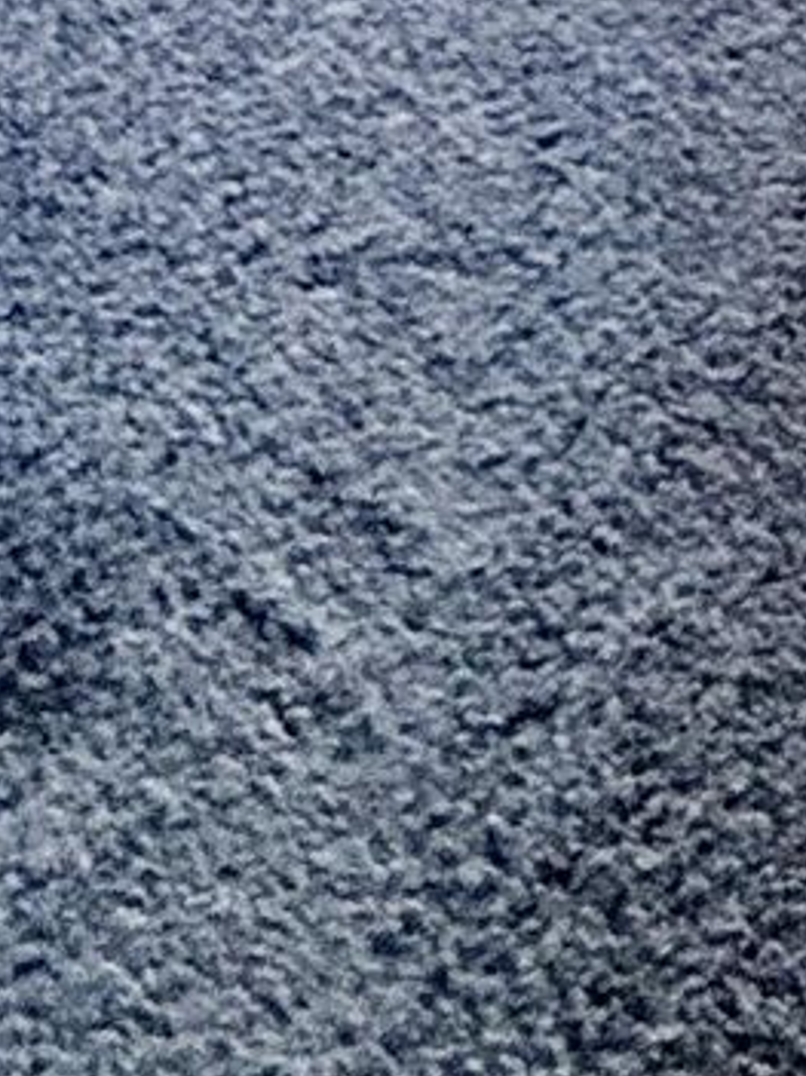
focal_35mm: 92
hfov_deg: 14.6
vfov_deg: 11.7
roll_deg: +1.7
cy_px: -2091
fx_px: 2858
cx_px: 1318
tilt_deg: -7.6
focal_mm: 2.22
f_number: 2.2
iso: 320
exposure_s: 1/73
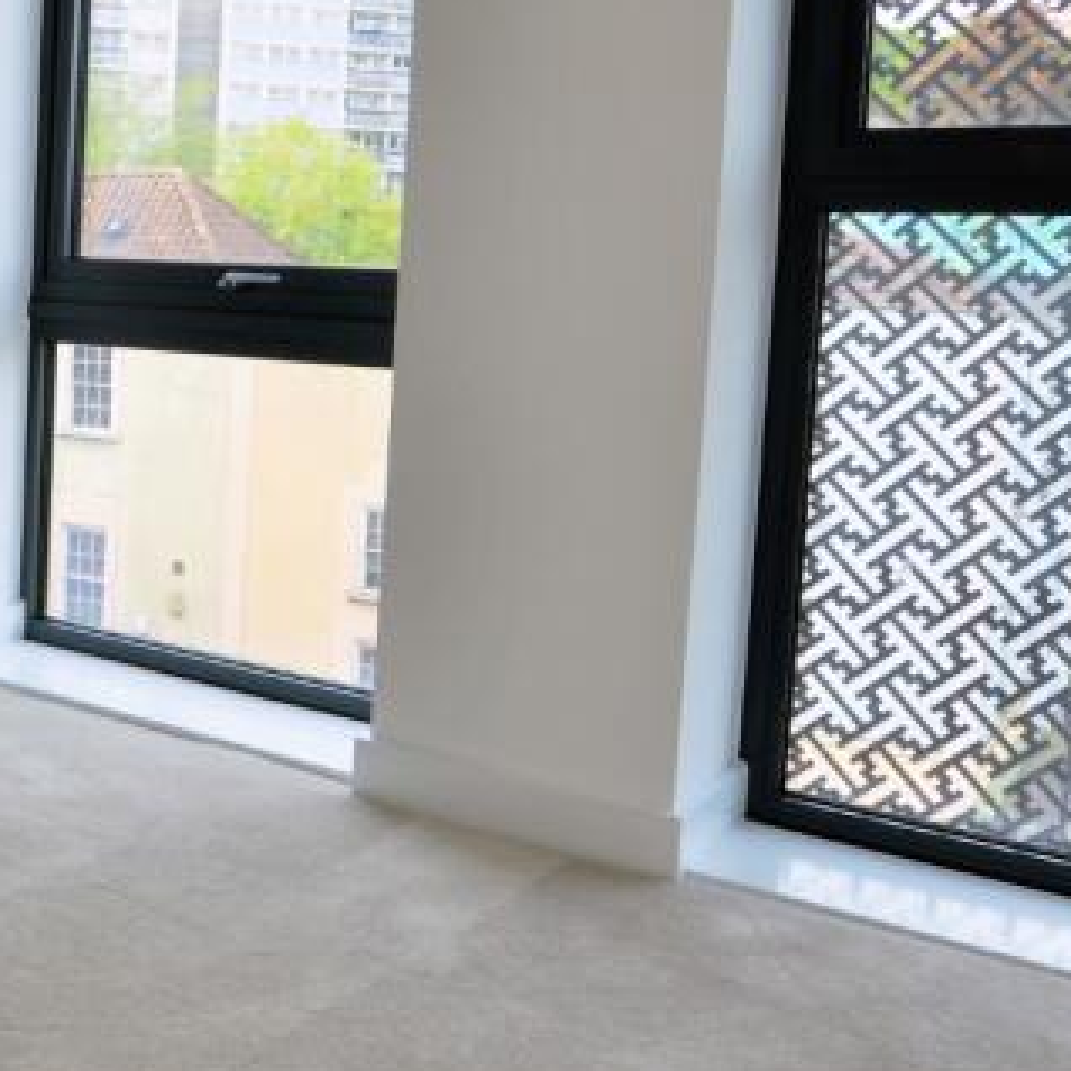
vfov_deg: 40.5
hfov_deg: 36.2
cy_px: 374
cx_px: -34
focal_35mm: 41
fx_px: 1435
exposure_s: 1/200
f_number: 7.1
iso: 160
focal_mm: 10
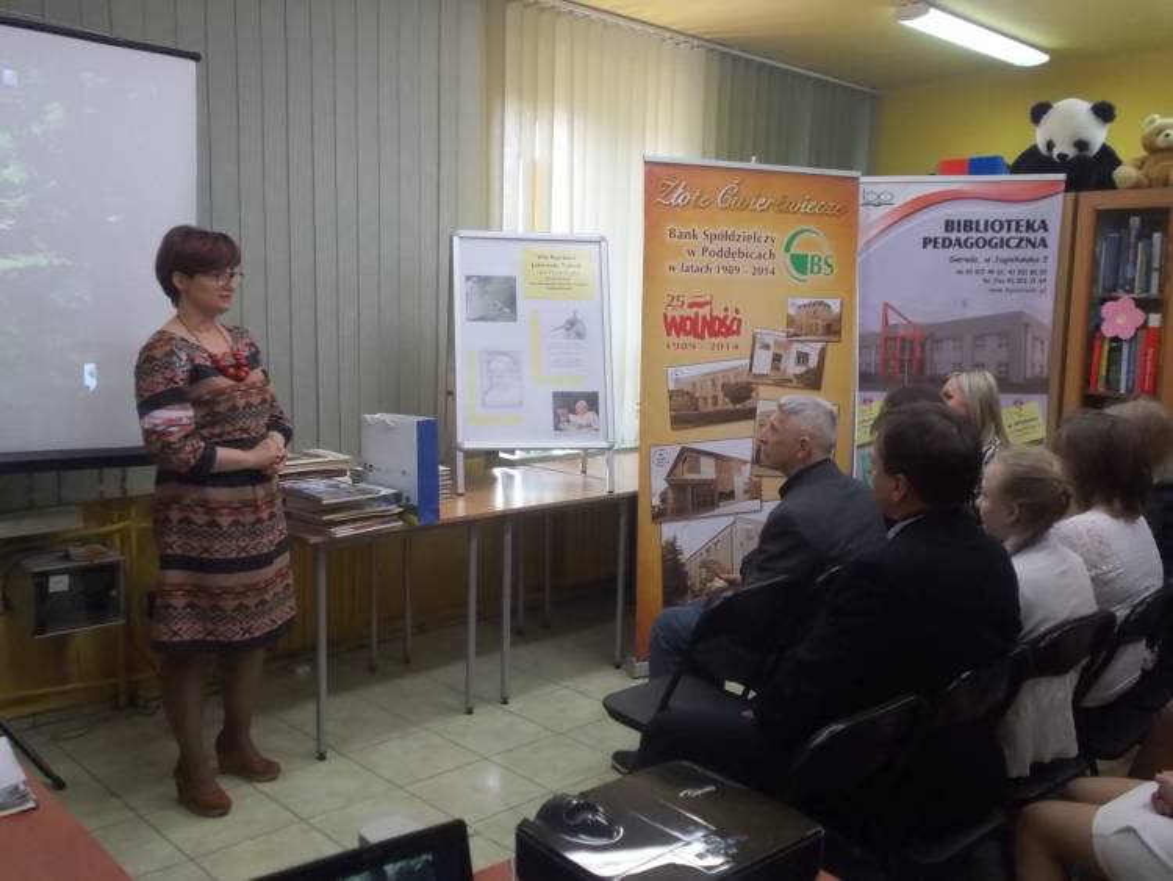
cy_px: 440
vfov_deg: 41.8
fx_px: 1152
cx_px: 586
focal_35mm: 34
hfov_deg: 53.9
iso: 640
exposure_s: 1/125
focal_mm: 6
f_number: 3.6
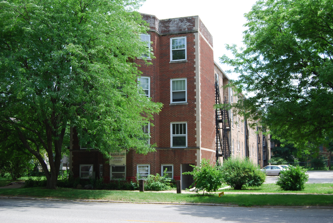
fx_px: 361
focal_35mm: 39
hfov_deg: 49.5
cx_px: 166
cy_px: 112
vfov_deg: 34.3
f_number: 6.3
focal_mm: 26
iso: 100
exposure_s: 1/160
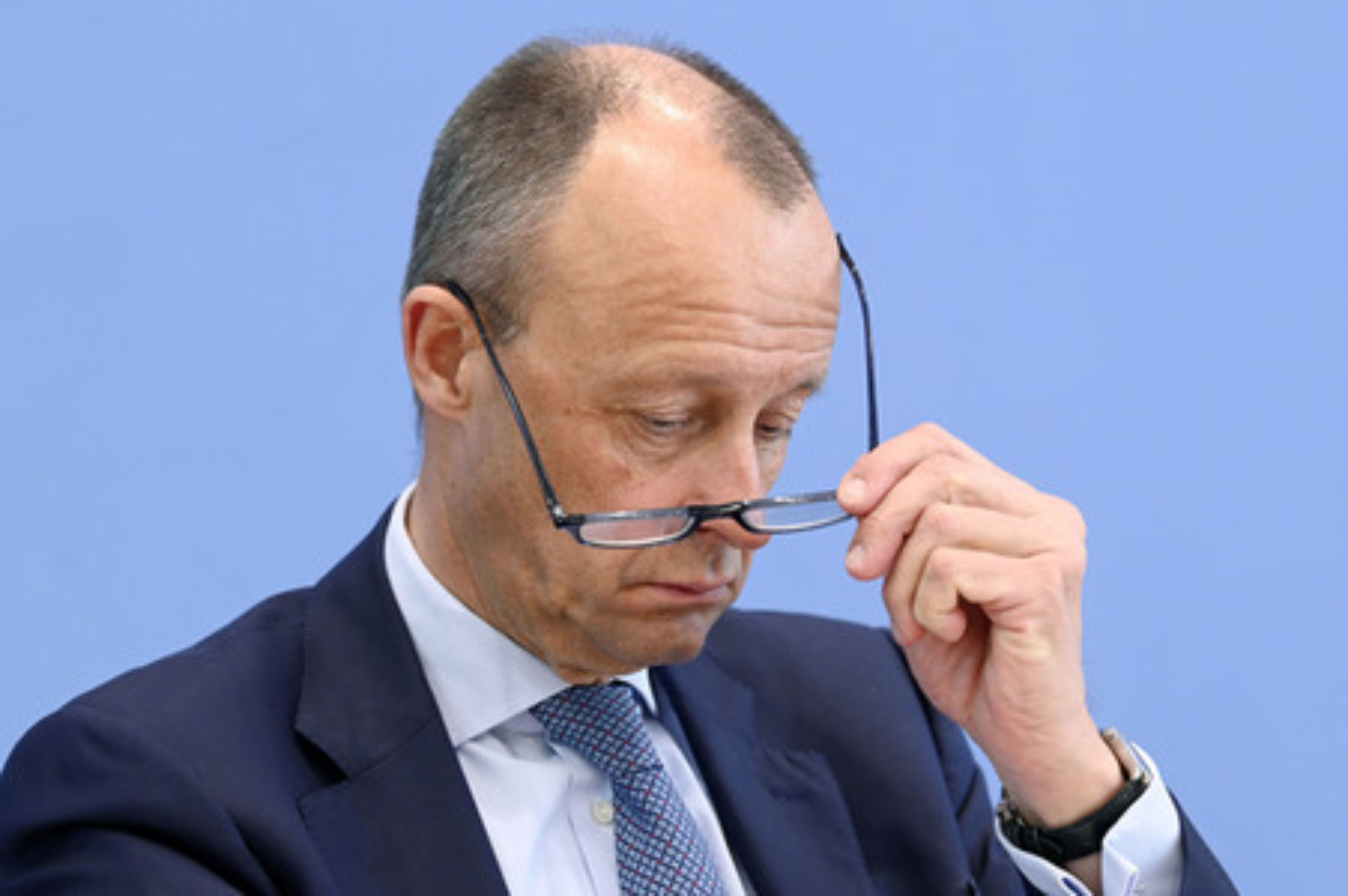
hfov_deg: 14.7
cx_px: 674
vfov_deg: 9.8
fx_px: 5238
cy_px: 448
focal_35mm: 140
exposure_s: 1/400
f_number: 5.6
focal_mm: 140
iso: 2500
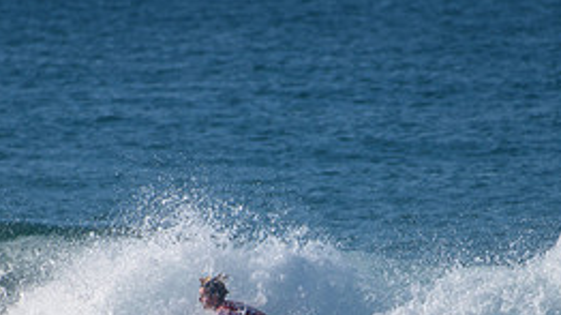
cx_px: 255
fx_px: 17230
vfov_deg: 1.0
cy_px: 359
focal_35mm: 1159
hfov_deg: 1.9
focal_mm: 500
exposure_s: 1/2000
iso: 160
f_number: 5.6
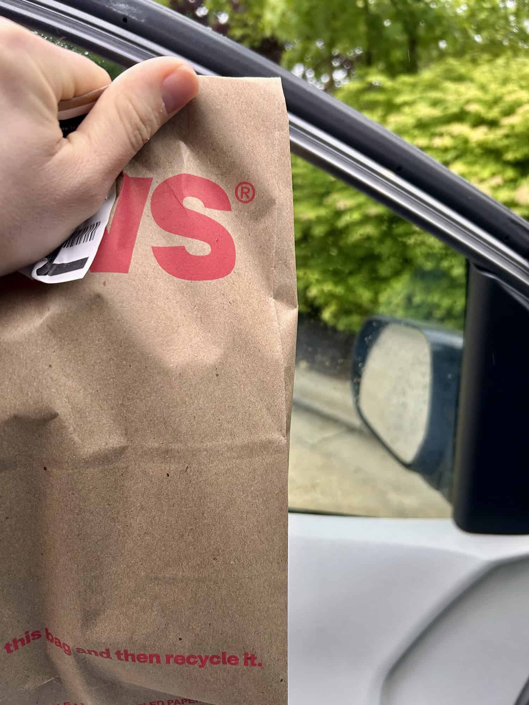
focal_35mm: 26
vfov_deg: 67.3
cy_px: 352
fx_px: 530
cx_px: 264
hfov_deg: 53.1
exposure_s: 1/120
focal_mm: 5.7
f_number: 1.5
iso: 125
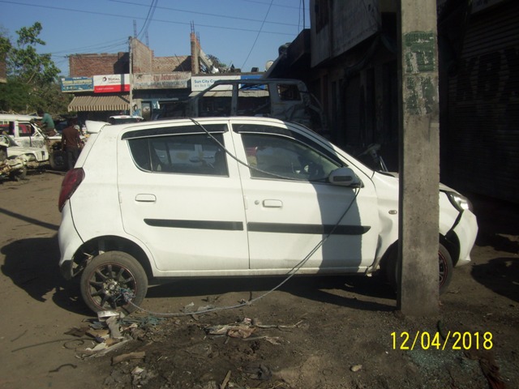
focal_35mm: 34
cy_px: 194
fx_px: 510
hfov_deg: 54.0
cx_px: 260
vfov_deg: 41.8
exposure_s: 1/500
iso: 80
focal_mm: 5.7
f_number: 5.6
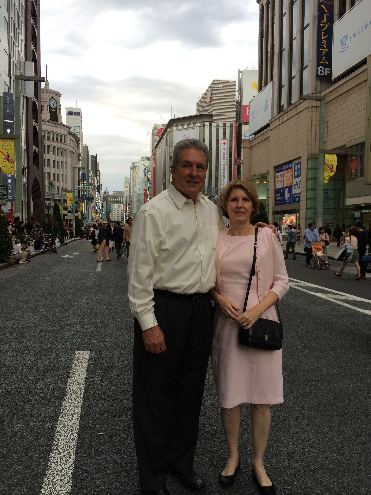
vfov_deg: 60.0
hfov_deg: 46.8
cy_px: 248
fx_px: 429
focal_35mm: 30
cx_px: 186
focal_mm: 4.12
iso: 32
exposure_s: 1/120
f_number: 2.2
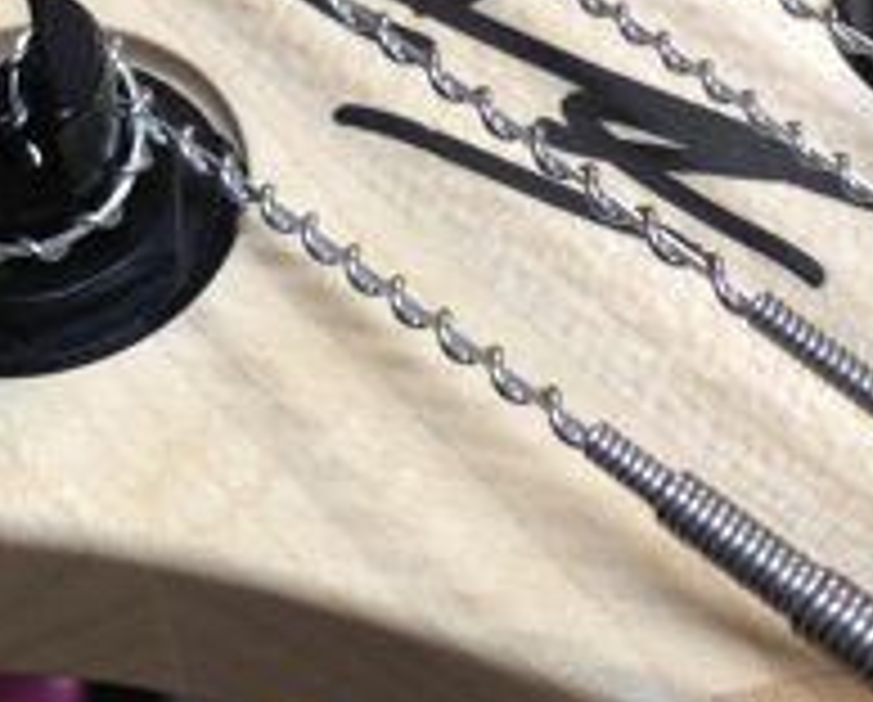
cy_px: 14
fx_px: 2744
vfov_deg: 14.4
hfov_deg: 18.0
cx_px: 567
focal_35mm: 106
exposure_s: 1/20
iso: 80
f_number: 2.4
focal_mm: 4.13
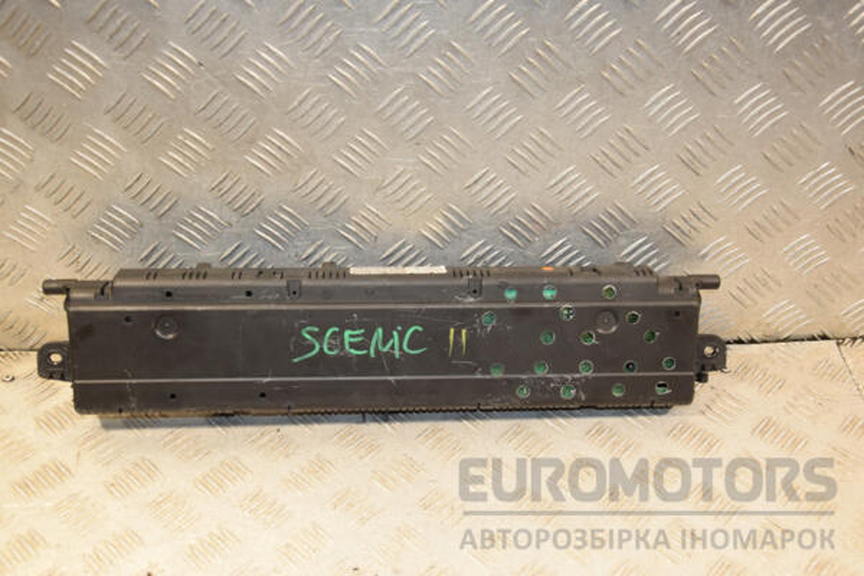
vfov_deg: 31.9
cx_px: 432
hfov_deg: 46.4
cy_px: 288
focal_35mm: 42
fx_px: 1008
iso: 800
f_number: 5.6
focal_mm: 28
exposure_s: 1/200
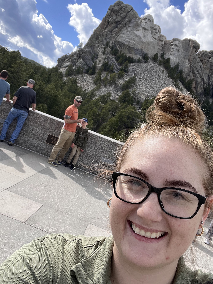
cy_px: 135
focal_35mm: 32
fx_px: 263
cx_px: 108
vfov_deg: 56.8
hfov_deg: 44.2
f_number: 2.2
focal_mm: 2.71
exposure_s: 1/474
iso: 32
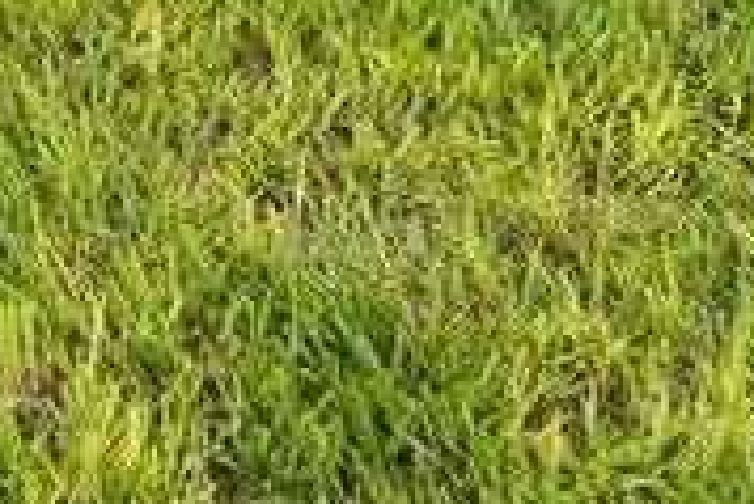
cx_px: -576
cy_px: -917
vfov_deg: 10.1
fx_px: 2264
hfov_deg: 16.2
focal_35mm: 108
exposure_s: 1/30
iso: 100
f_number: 9
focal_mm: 16
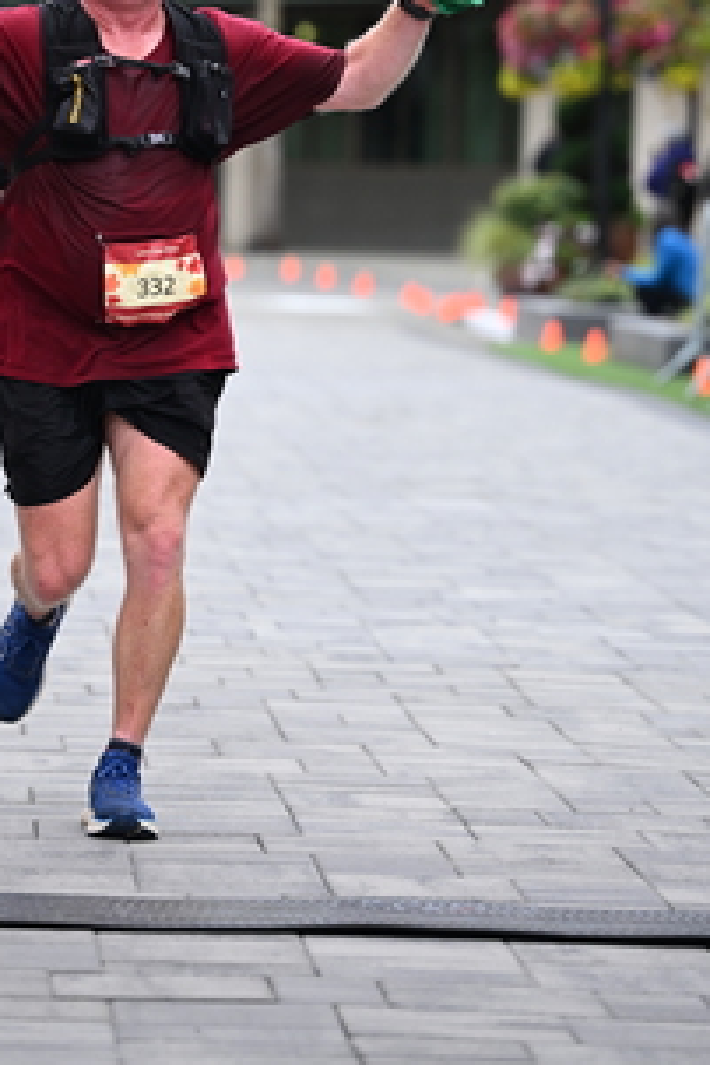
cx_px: 227
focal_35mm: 218
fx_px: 6449
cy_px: 116
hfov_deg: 6.3
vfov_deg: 9.4
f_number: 2.8
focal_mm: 120
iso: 640
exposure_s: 1/2000
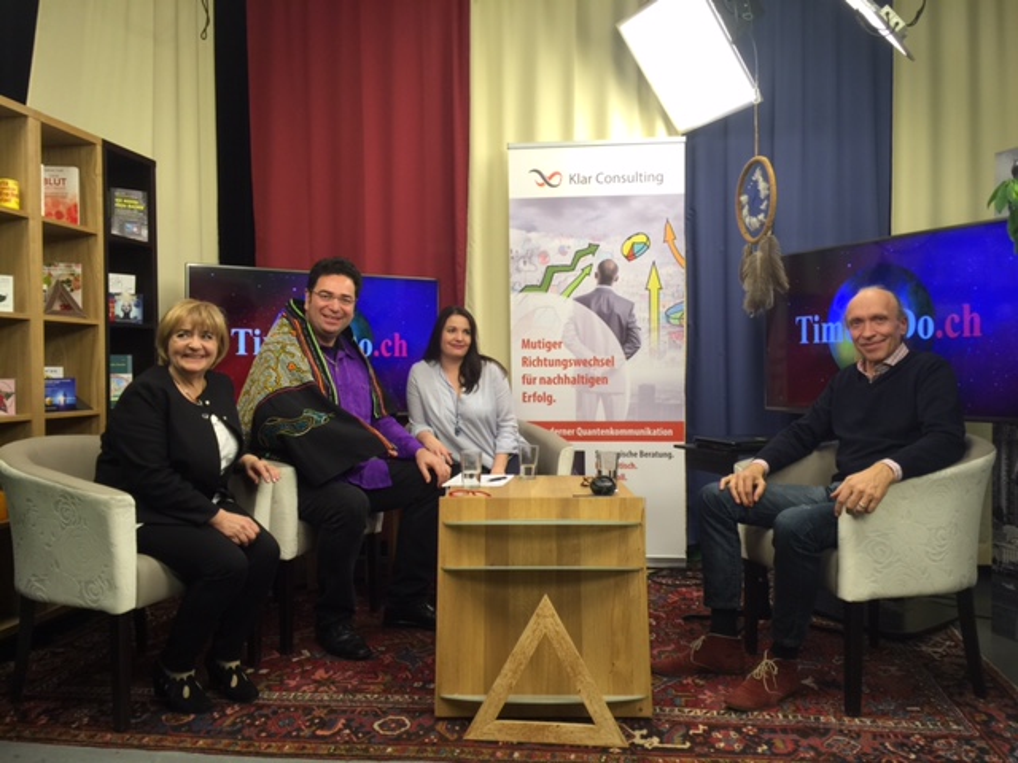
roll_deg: -0.2
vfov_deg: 48.2
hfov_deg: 61.7
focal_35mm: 29
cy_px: 382
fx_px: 853
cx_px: 509
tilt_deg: +0.7
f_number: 2.2
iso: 32
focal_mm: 4.15
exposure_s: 1/33
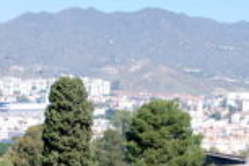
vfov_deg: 11.2
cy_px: 238
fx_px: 816
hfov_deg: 17.3
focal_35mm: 118
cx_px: 168
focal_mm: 24
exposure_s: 1/200
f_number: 7.1
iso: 100
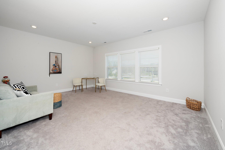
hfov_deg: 104.3
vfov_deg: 81.2
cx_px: 112
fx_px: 87
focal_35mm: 14
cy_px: 75
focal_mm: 14
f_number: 11
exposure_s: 1/100
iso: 640
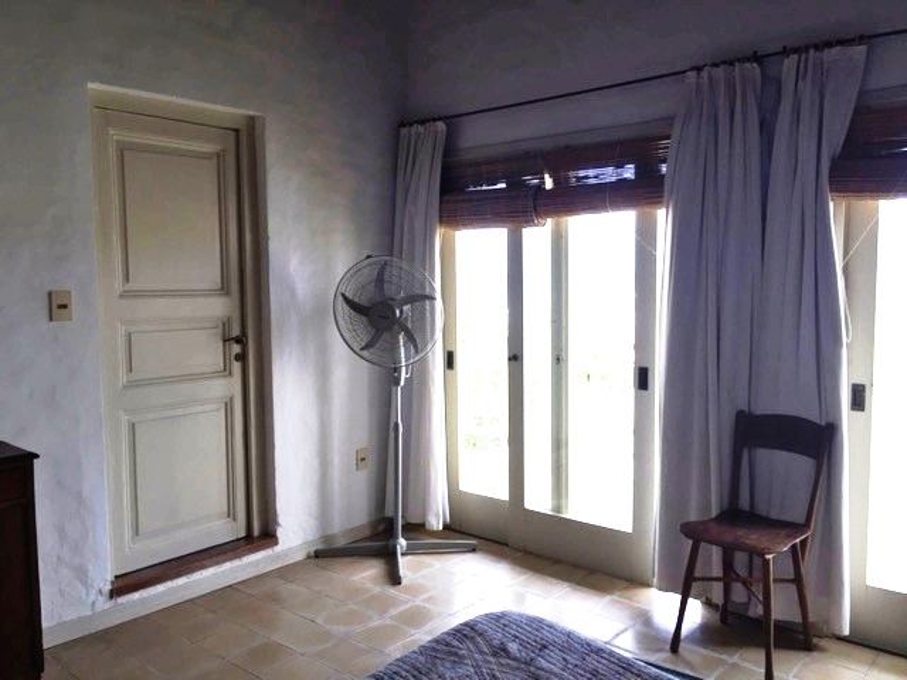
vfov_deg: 48.2
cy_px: 340
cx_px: 454
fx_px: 760
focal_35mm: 29
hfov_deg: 61.7
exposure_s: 1/341
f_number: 2.2
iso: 32
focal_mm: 4.15
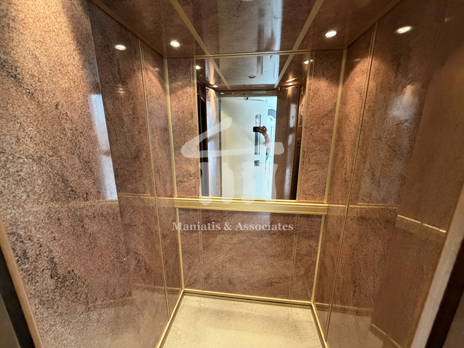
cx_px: 232
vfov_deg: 85.7
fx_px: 188
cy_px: 174
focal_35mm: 14
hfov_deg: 102.1
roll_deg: +1.1
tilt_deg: -14.7
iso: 640
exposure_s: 1/60
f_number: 2.2
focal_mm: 2.22
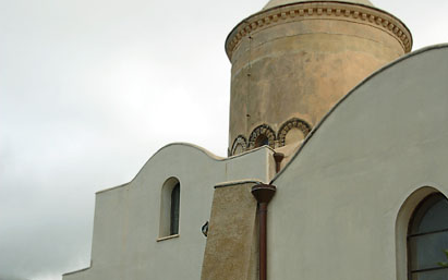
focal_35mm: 81
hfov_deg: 25.6
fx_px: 986
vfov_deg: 16.0
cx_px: 224
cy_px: 232
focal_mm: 35
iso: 100
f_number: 4.2
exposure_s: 1/100
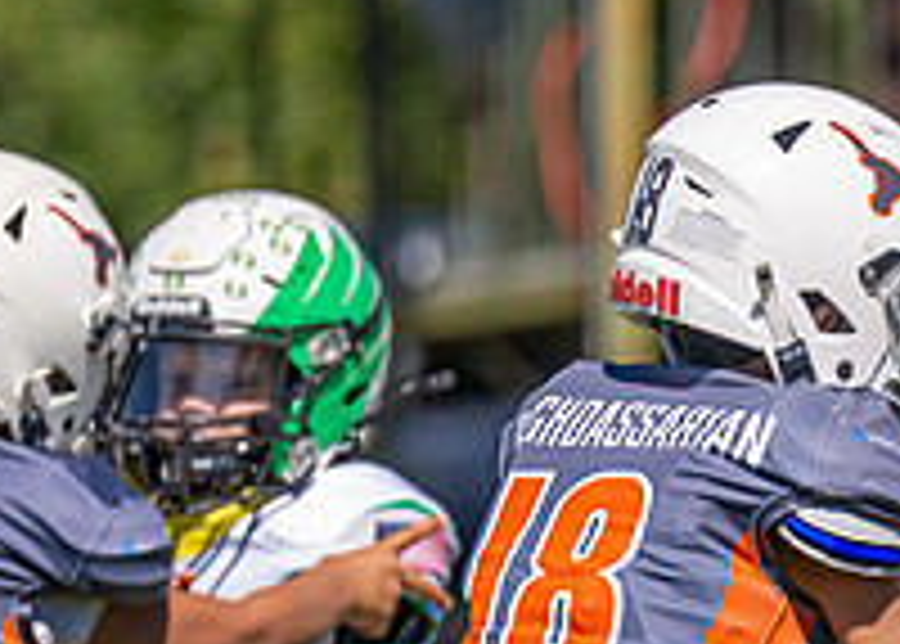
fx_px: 23217
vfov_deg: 1.6
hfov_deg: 2.2
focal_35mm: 908
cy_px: 771
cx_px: 1029
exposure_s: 1/4000
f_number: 2.8
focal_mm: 200
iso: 160
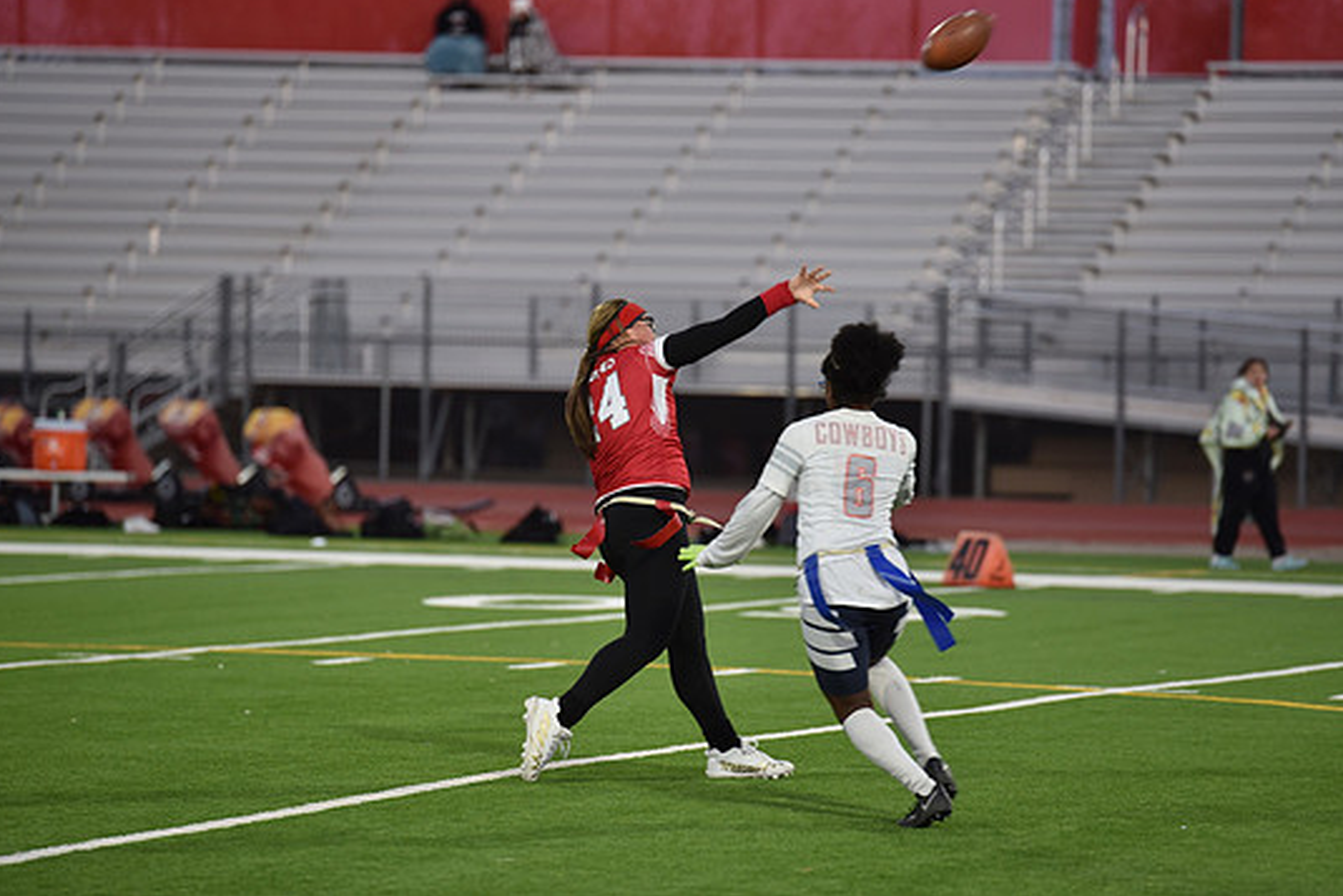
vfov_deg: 6.3
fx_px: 8097
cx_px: 695
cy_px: 413
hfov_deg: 9.5
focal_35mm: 217
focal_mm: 200
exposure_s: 1/500
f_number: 2.8
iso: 1000
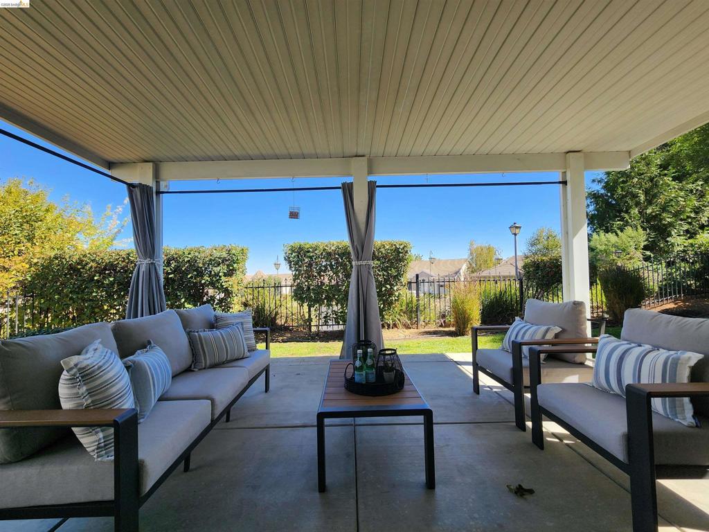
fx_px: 266
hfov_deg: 106.2
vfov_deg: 89.9
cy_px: 266
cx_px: 354
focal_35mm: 13
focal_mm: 2.2
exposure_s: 1/688
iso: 50
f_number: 2.2
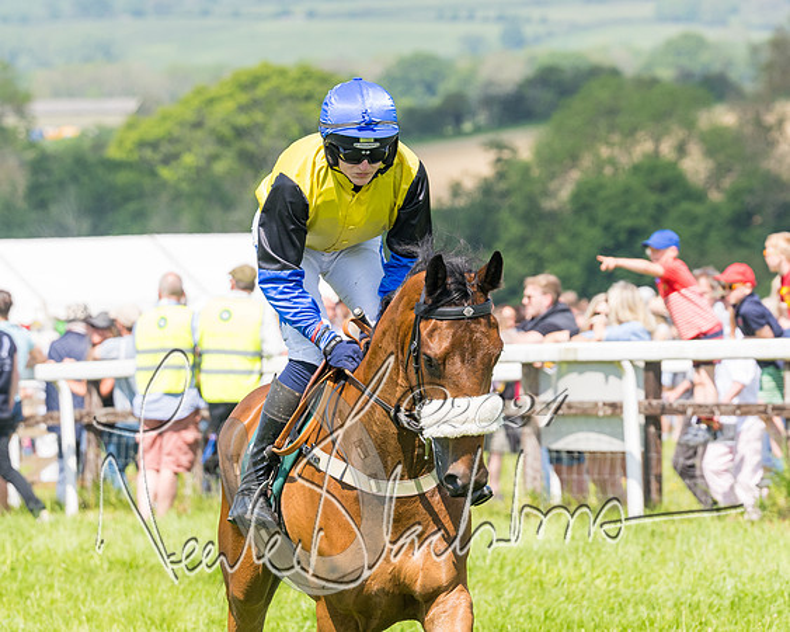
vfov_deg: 4.3
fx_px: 8346
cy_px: 215
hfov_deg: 5.4
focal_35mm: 357
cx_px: 372
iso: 200
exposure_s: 1/1000
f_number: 5
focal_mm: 160
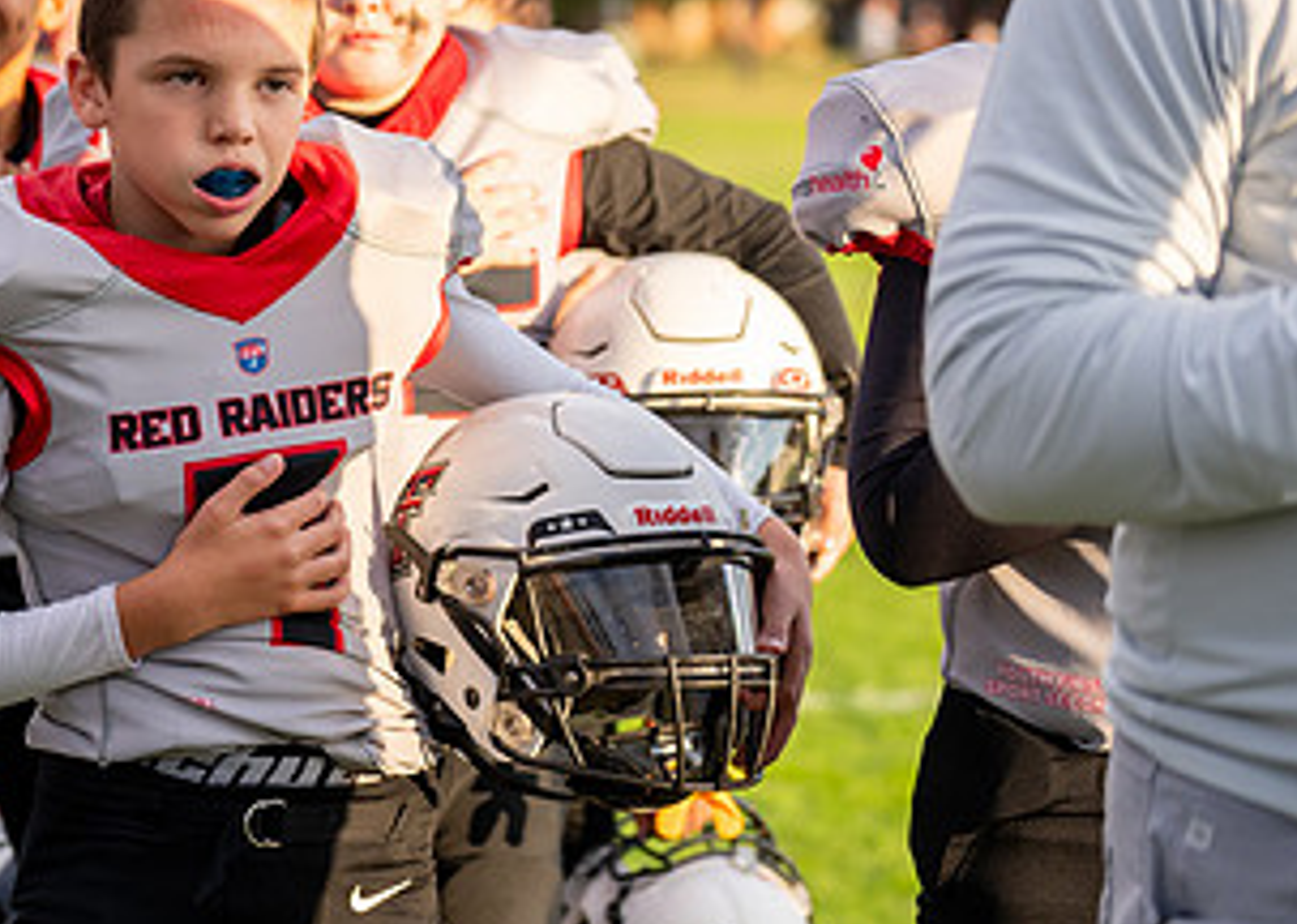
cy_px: 317
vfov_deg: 10.0
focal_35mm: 143
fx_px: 5264
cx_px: 225
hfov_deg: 14.0
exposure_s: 1/1600
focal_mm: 70
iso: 400
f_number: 2.8
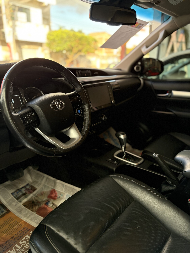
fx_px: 190
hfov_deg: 53.1
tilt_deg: -19.0
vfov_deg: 67.3
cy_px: 126
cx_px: 95
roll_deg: -1.4
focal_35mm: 26
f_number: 1.6
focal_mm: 5.96
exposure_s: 1/60
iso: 250
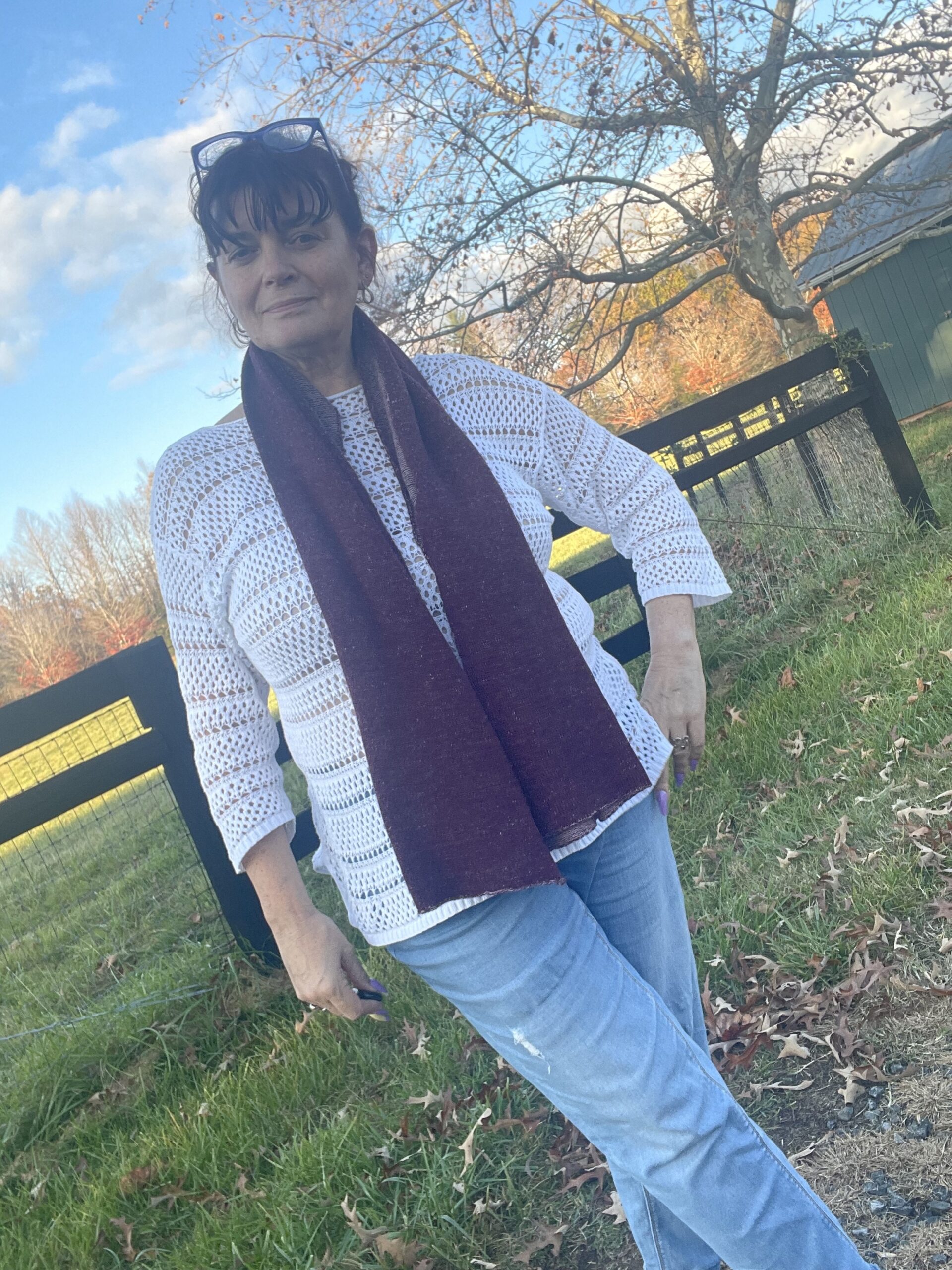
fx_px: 1100
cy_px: 635
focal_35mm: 30
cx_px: 476
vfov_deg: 60.0
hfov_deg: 46.8
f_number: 2.2
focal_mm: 2.71
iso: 25
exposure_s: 1/163
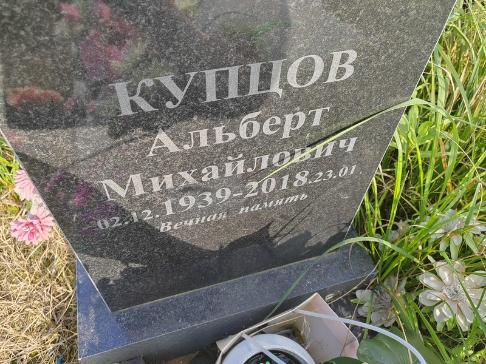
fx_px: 379
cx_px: 243
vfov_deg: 51.4
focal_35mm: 27
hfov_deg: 65.3
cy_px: 182
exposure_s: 1/330
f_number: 1.9
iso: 100
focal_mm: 5.52
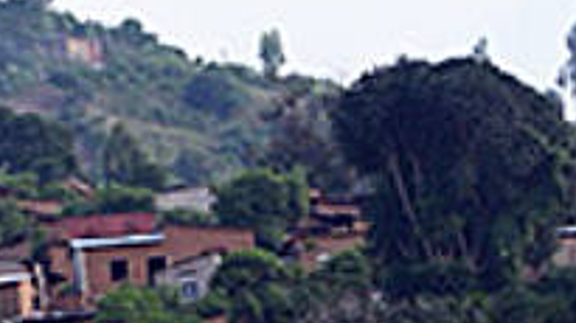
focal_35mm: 459
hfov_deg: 4.7
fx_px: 7006
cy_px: 517
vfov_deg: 2.6
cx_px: -197
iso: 400
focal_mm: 90
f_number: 8
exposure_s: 1/200
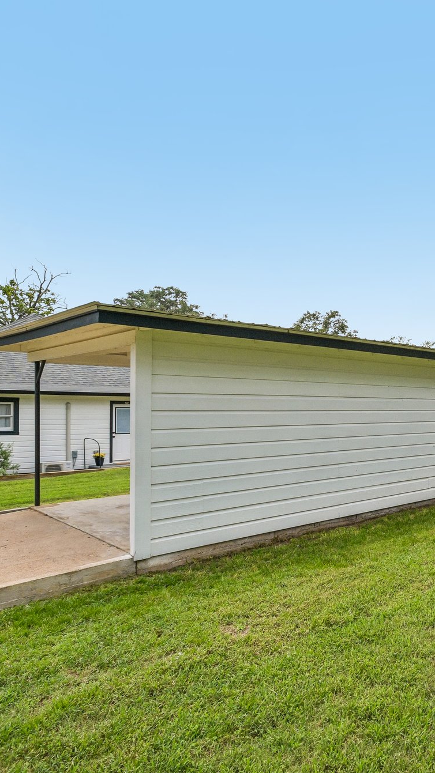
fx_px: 492
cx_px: 430
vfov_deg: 76.3
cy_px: 389
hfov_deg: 41.7
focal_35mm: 24
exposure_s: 1/800
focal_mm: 10
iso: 400
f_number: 8
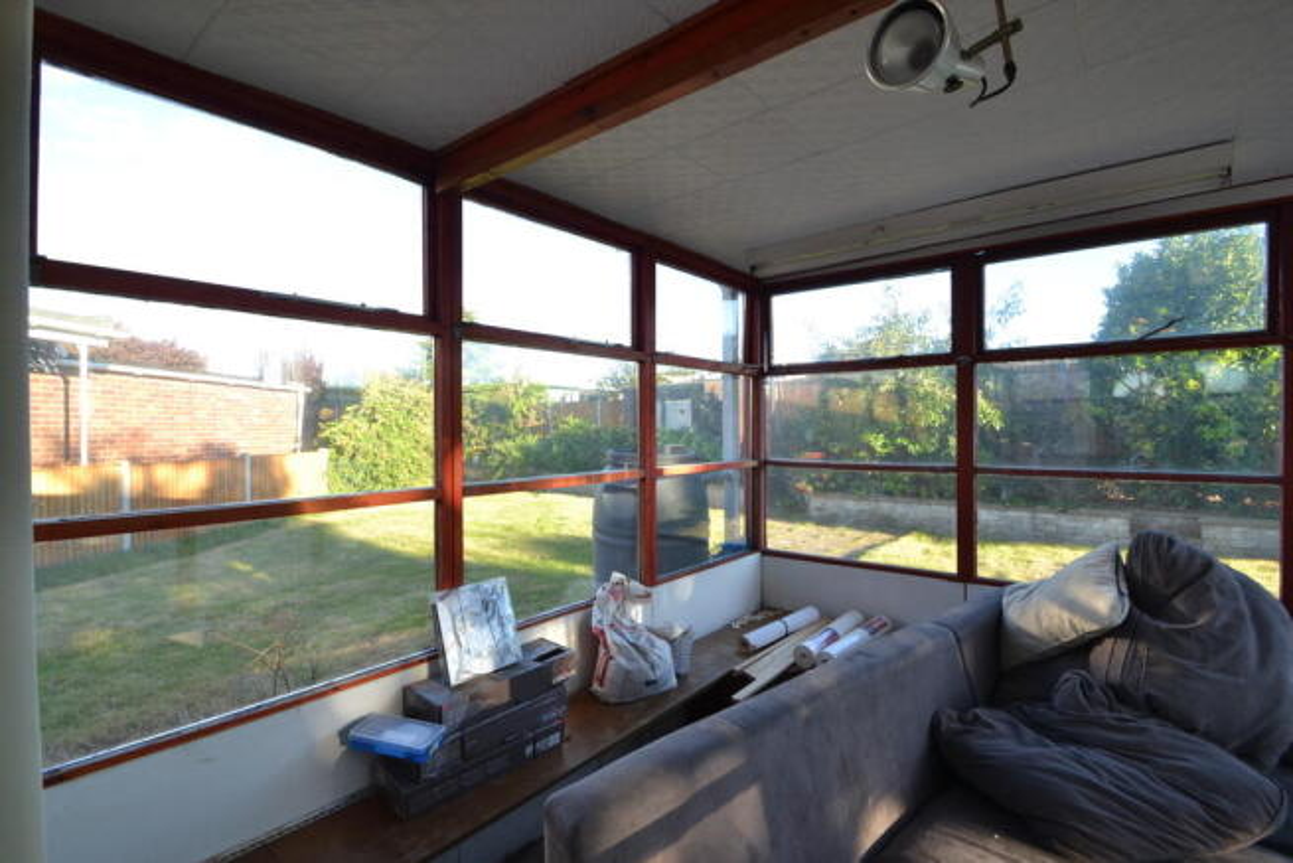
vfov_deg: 72.1
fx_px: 593
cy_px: 432
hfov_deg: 95.0
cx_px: 646
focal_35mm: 16
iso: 400
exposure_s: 1/50
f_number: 13
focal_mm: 11
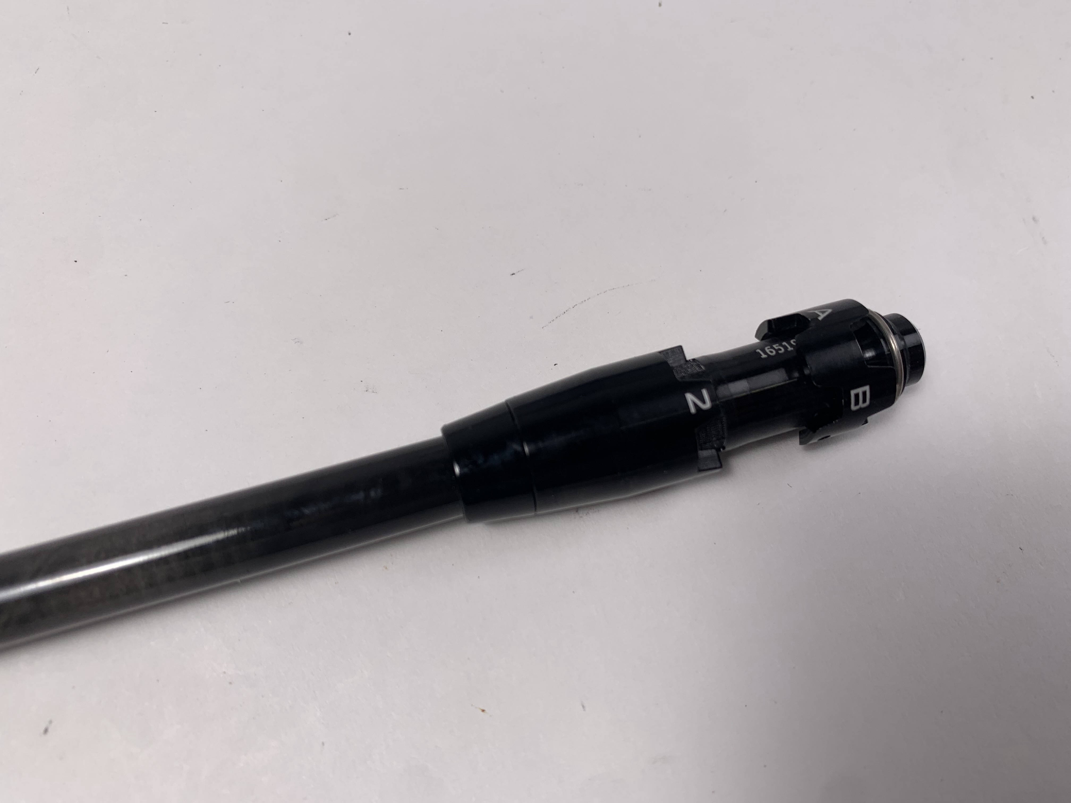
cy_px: 402
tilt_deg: -69.4
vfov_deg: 53.1
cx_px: 536
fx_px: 804
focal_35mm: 26
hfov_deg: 67.3
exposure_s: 1/274
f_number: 1.8
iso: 25
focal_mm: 4.25
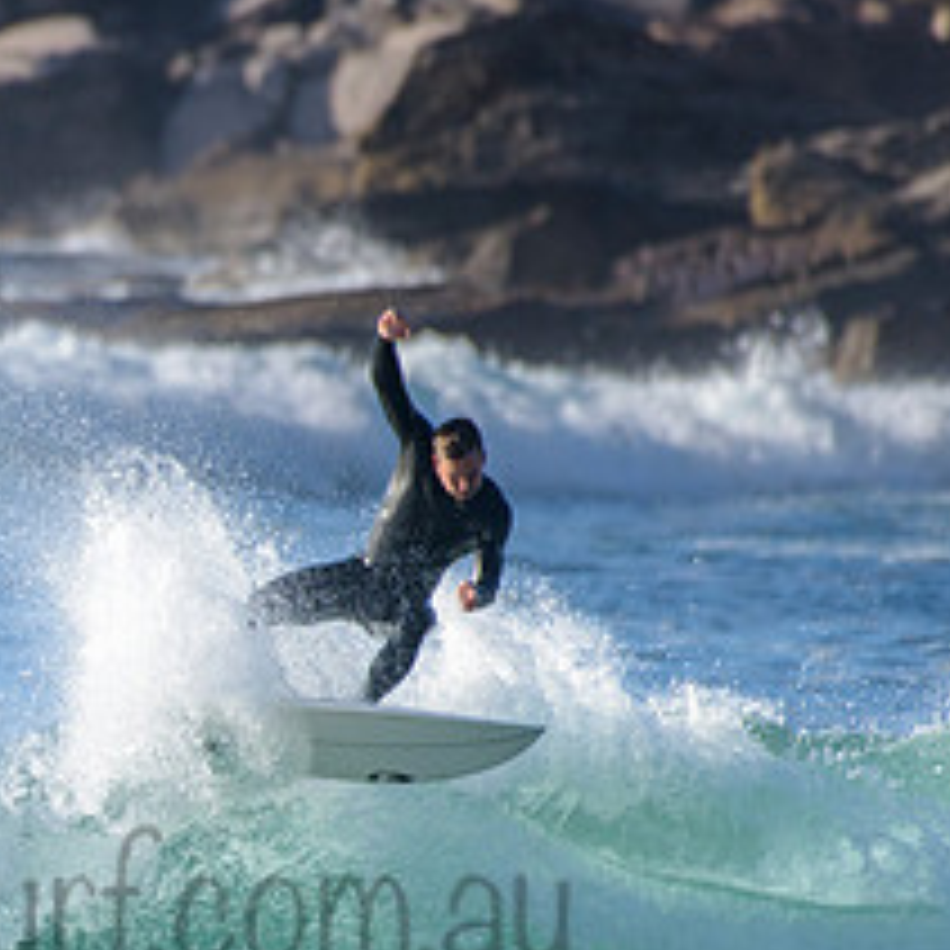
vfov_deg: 1.2
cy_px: 703
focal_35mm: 1436
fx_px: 44587
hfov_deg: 1.2
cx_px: -188
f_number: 5.6
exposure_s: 1/2000
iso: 560
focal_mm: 500
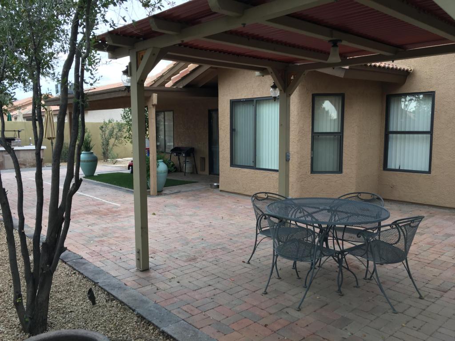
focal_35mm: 29
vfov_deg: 48.2
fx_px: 381
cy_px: 170
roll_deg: +0.0
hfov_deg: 61.7
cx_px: 228
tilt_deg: -6.0
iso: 32
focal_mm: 4.15
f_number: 2.2
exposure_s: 1/60
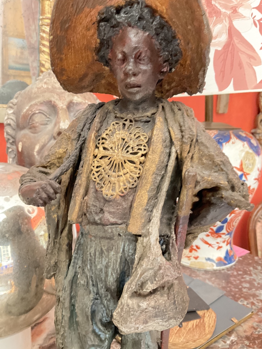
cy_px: 174
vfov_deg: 61.7
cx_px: 131
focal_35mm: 29
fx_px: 293
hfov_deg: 48.2
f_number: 1.8
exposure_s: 1/25
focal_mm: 3
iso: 320
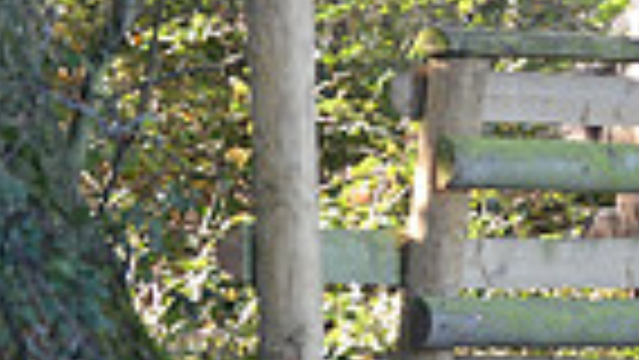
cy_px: 0
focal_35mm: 300
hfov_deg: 7.0
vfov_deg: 4.0
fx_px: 5085
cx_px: 1148
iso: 1000
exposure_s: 1/1000
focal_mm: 70
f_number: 2.8
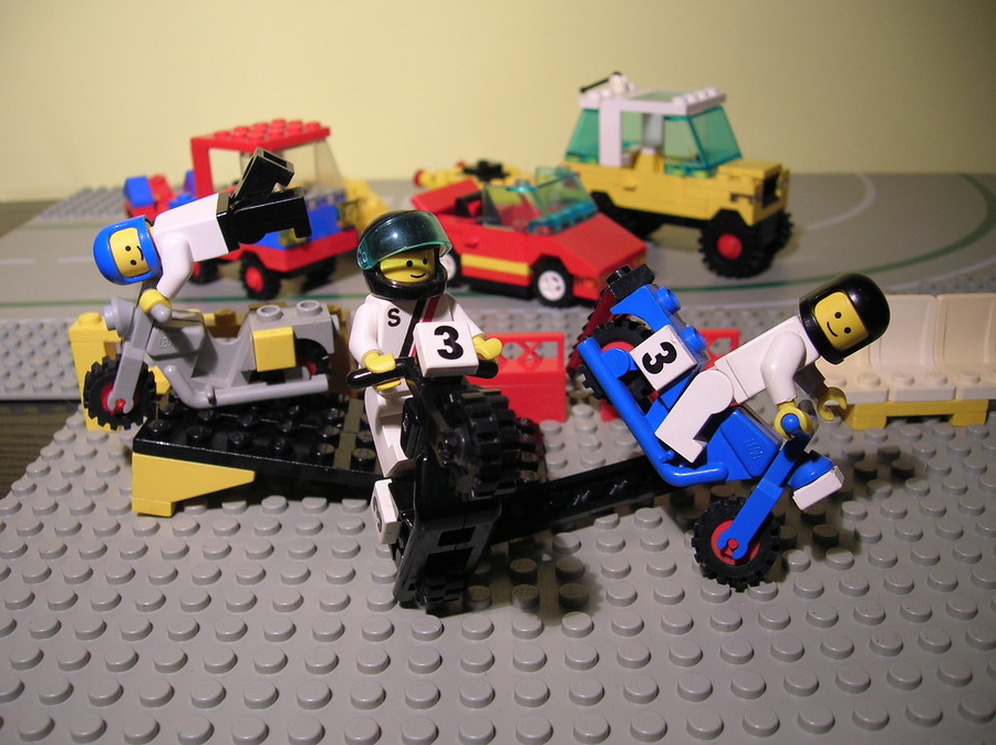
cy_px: 372
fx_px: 977
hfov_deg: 54.0
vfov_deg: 41.7
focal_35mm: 34
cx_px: 498
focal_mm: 5.7
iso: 50
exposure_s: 1/14.7
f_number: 2.9
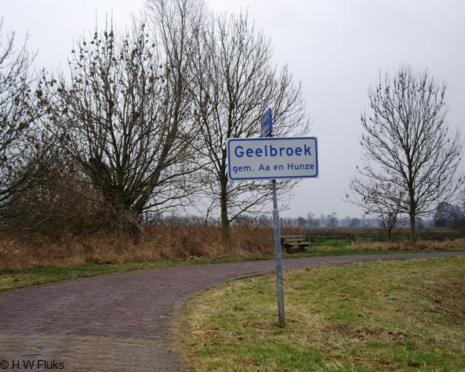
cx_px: 245
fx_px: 551
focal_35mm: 40
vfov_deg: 37.4
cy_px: 185
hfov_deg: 45.8
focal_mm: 7.9
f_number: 2.8
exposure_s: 1/160
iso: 64
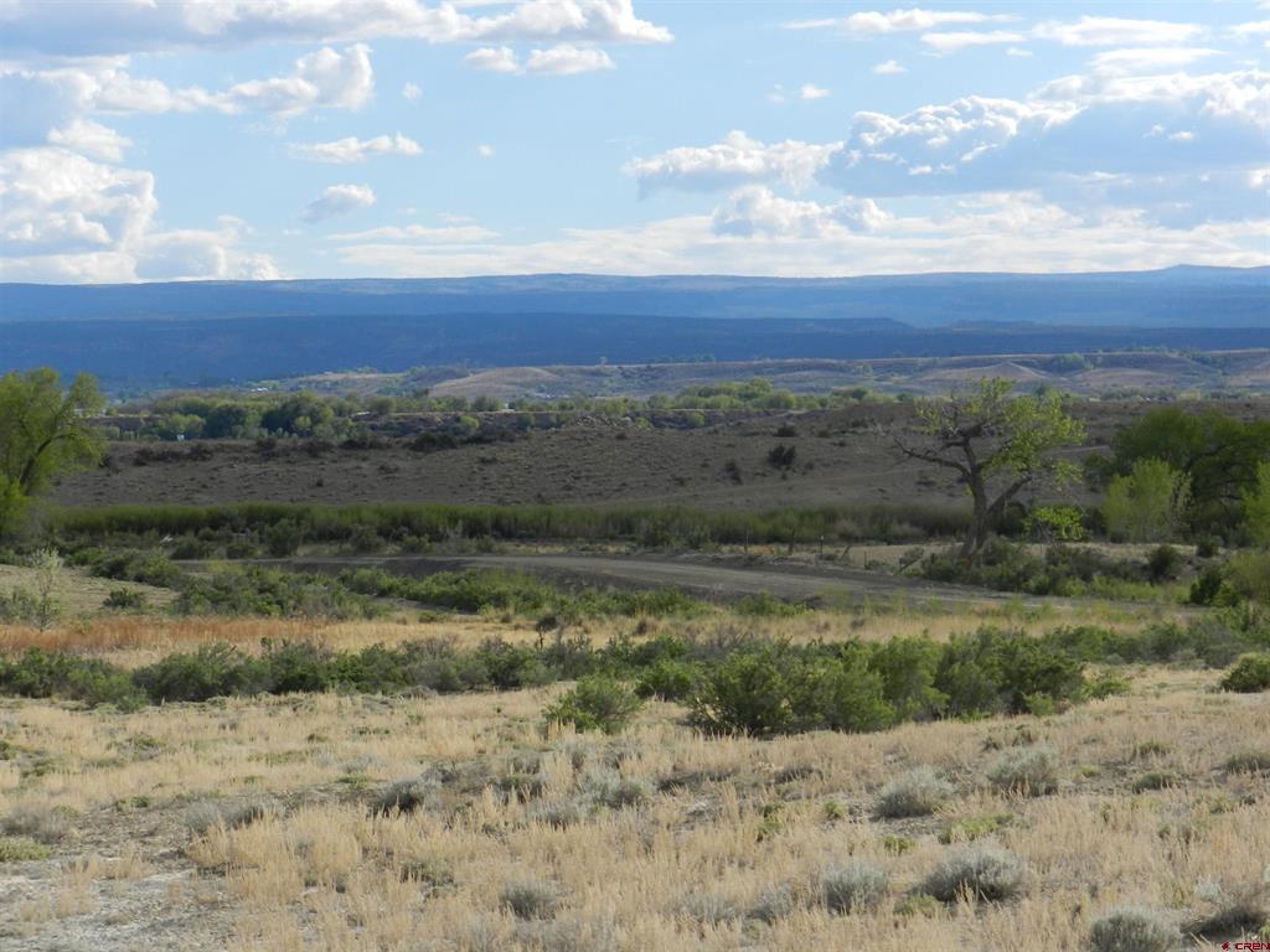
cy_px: 476
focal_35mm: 115
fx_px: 4219
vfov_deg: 12.9
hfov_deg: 17.1
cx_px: 635
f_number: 4.8
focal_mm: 20.5
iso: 160
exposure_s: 1/1250
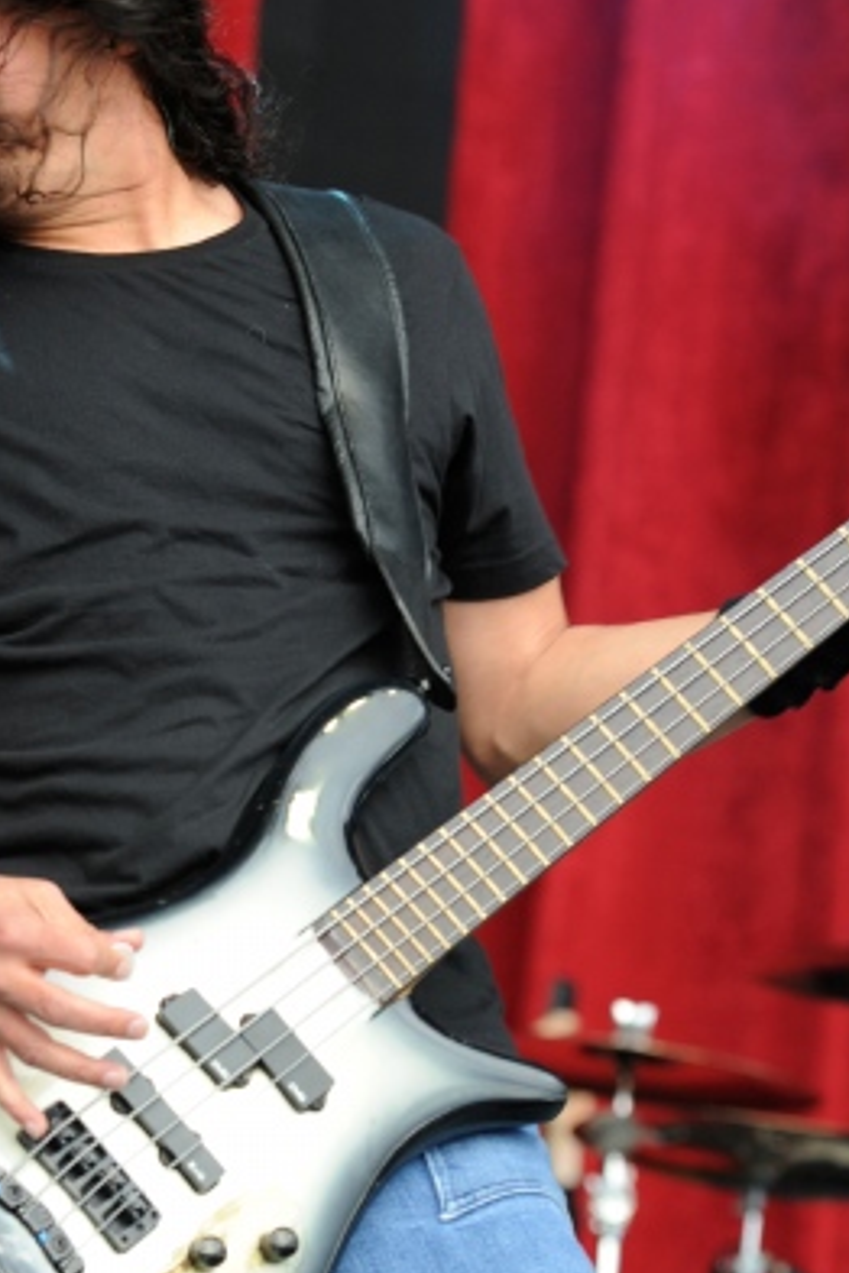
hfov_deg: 6.7
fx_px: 7251
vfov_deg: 10.0
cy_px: 871
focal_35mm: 205
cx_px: 322
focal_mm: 112
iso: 500
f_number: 5
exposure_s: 1/250
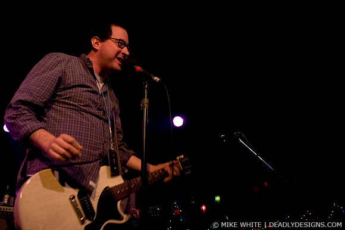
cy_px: 115
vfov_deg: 43.6
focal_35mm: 30
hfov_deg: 62.0
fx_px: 287
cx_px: 172
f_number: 3.2
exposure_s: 1/50
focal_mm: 20
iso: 800
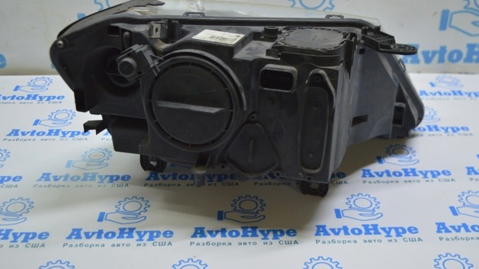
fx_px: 610
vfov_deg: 24.9
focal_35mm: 48
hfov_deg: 42.9
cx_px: 243
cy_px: 109
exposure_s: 1/50
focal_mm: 30
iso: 400
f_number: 4.2
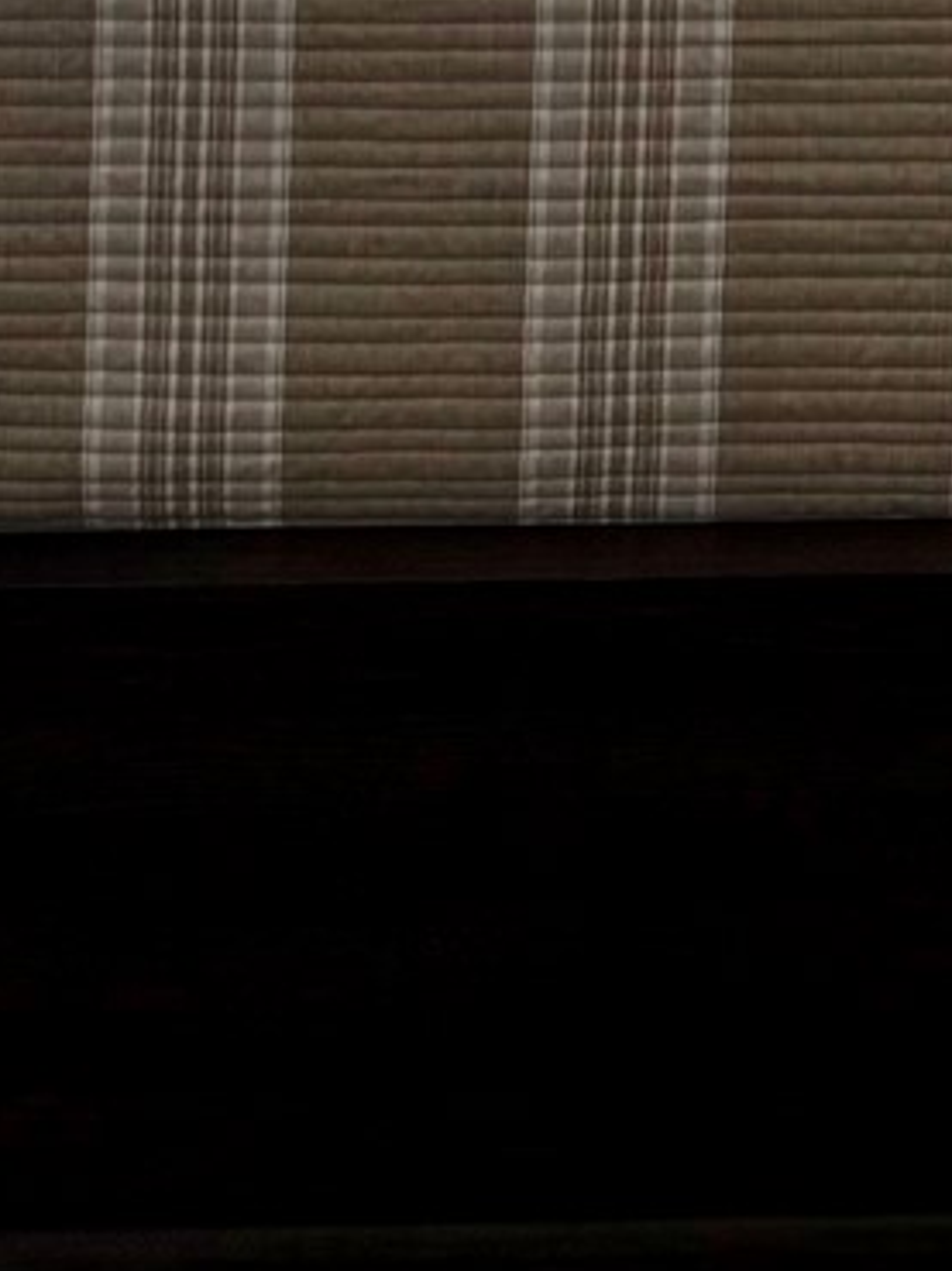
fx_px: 4883
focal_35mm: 133
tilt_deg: -4.0
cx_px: 969
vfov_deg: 12.2
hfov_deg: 11.0
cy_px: -1683
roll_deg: +0.2
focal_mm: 6.76
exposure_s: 1/260
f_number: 1.78
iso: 80
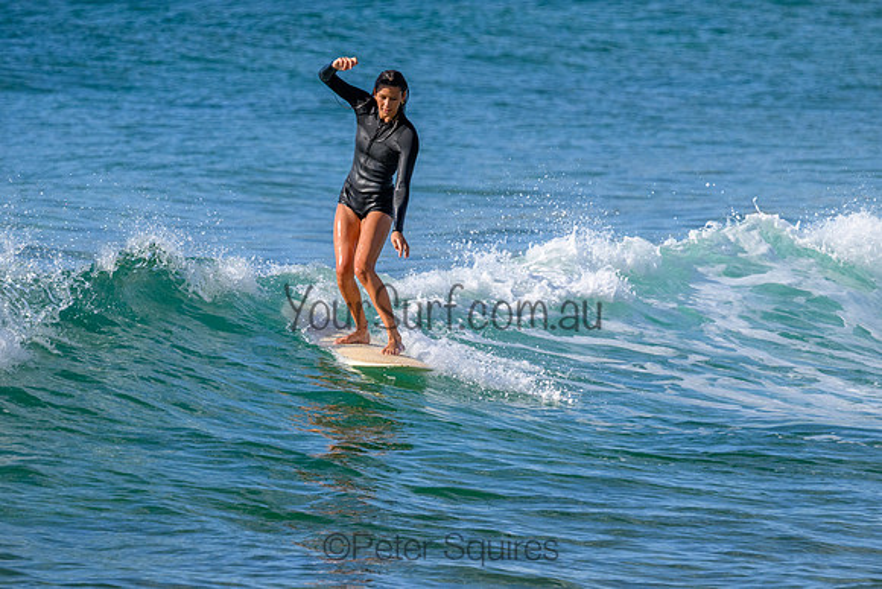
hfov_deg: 2.9
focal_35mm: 704
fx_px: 17259
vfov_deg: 2.0
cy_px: 352
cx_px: 440
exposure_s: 1/2000
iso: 1600
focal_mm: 590
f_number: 11
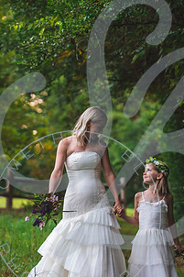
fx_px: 1259
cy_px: 146
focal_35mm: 164
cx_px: 117
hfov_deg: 8.4
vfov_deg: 12.5
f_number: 2.8
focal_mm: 110
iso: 1250
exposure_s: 1/400
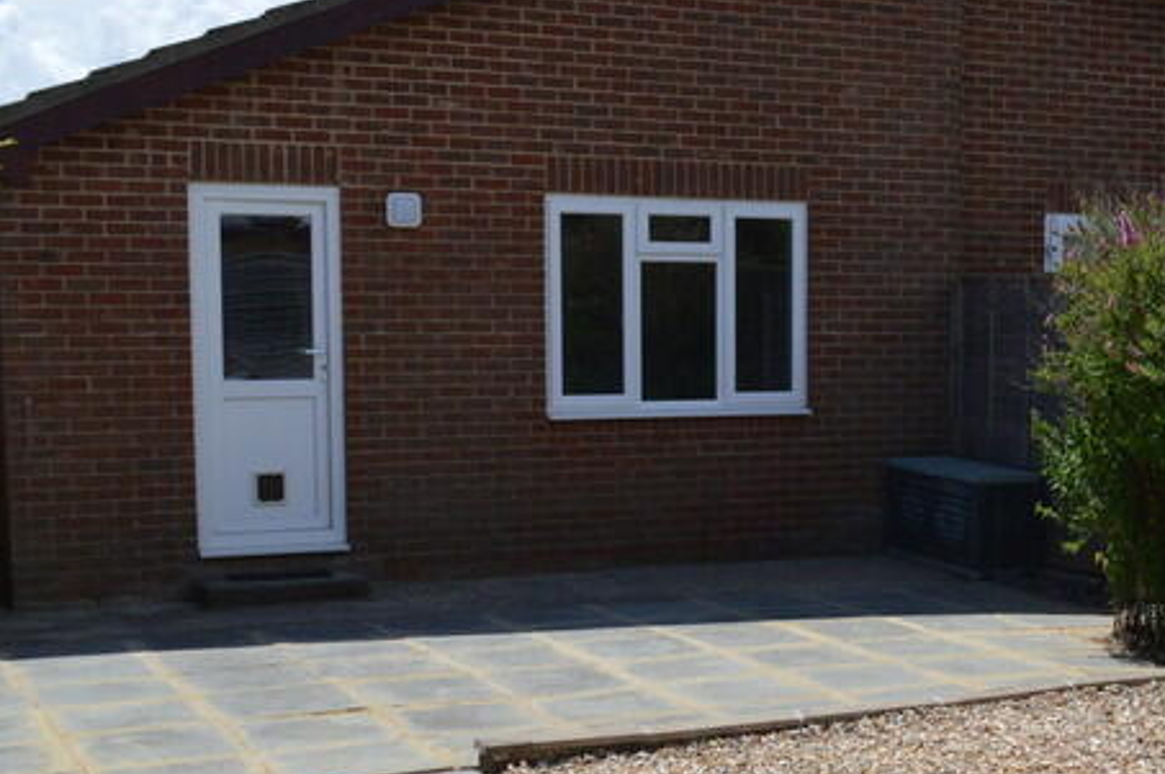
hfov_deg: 31.5
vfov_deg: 22.0
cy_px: 593
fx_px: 1972
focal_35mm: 61
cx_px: 1026
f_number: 16
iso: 800
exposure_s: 1/1000
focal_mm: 18
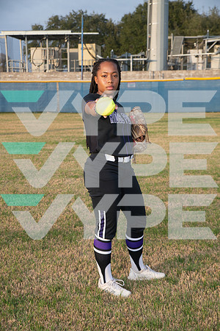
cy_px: 166
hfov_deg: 24.2
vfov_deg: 35.6
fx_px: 513
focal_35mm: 56
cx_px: 110
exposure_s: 1/320
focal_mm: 56
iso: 200
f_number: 6.3
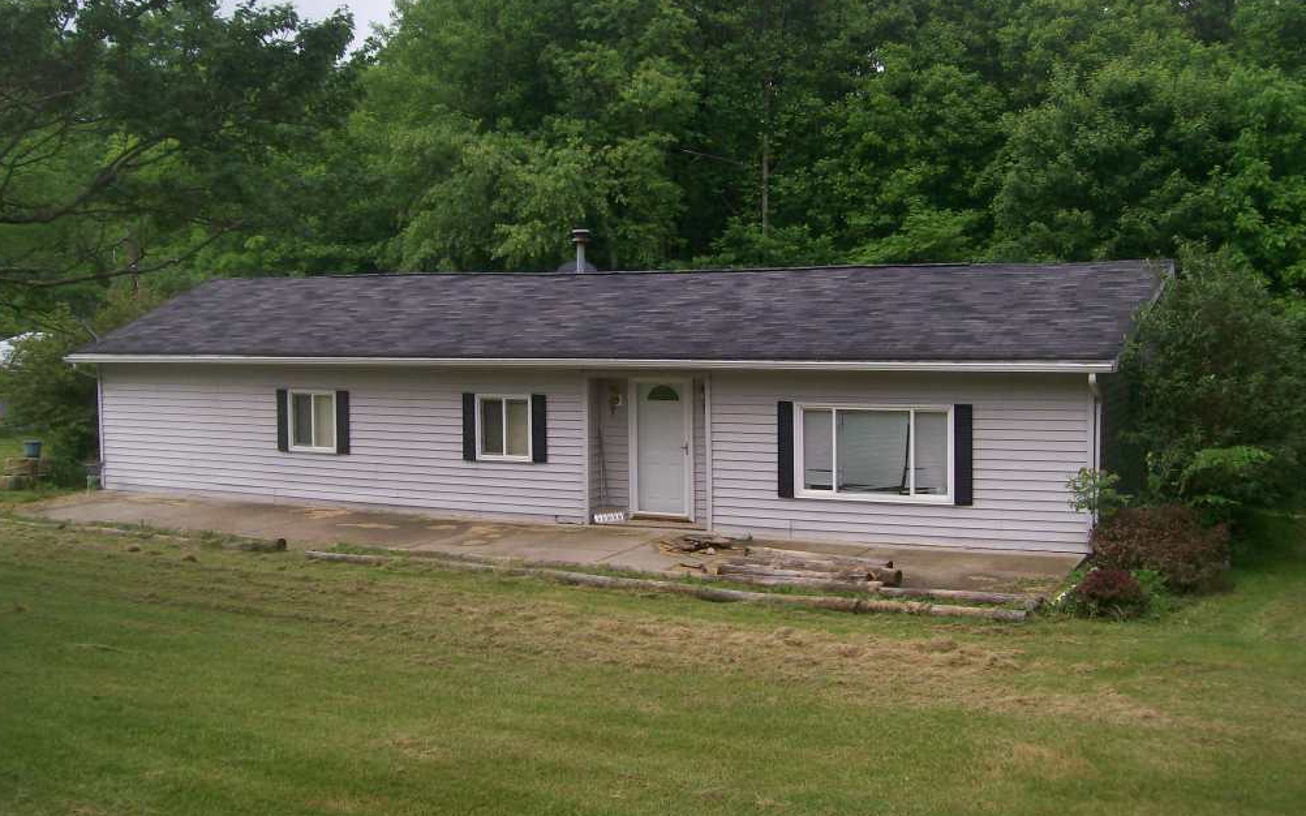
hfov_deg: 50.4
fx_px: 1388
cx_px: 660
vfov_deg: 32.8
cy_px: 383
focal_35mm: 39
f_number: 2.7
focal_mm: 6
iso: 80
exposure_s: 1/717
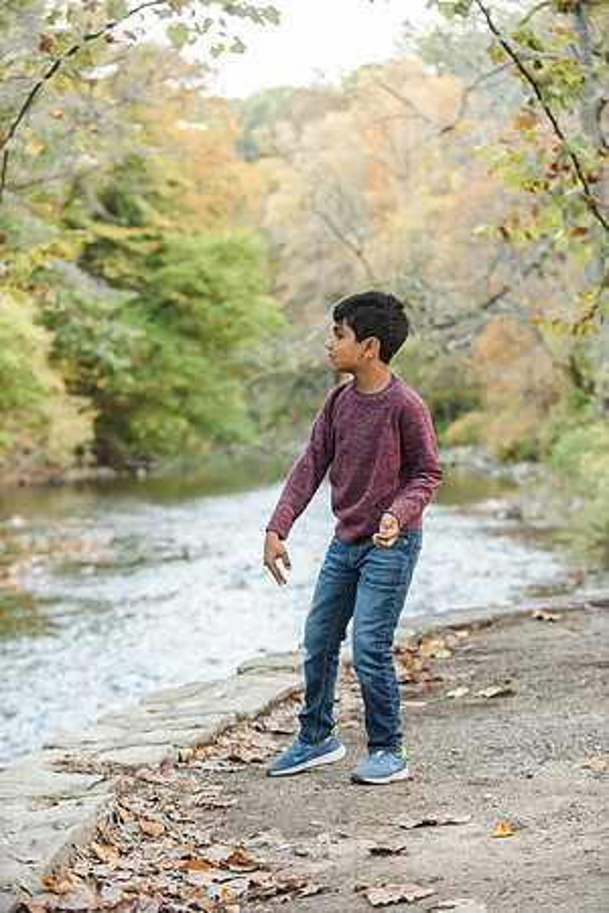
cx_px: 304
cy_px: 456
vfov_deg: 28.8
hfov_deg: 19.5
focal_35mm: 70
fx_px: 1776
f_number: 3.5
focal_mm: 70
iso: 1250
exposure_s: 1/125
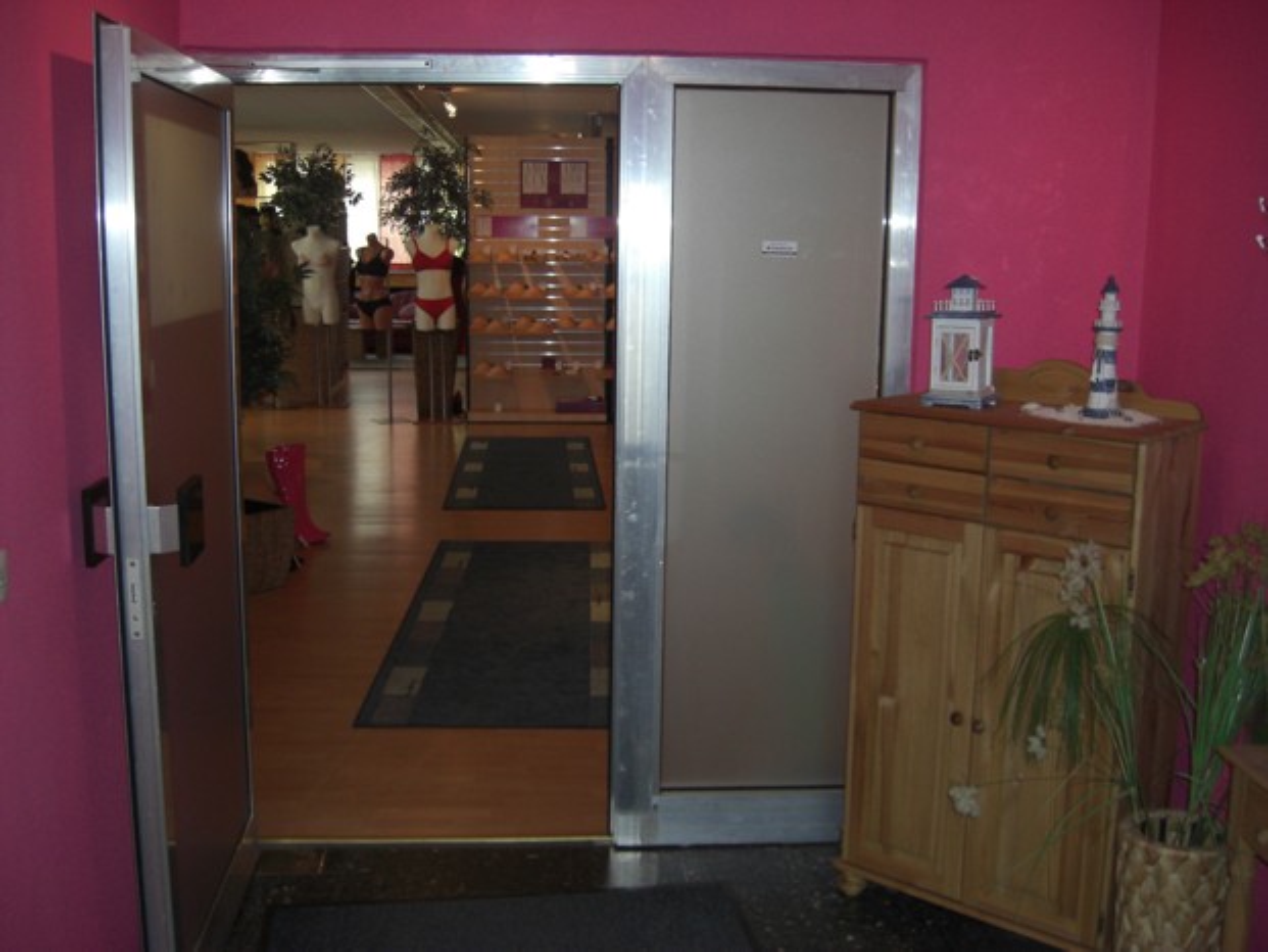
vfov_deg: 37.7
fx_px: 1392
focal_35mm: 38
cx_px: 634
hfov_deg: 49.0
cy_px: 476
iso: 200
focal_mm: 7.9
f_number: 2.8
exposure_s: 1/60
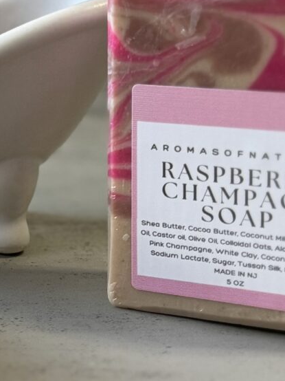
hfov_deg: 12.9
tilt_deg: -13.0
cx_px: -89
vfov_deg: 17.7
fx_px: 1219
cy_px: 108
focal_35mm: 111
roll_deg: +1.2
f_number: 1.78
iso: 200
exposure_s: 1/94
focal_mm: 6.86
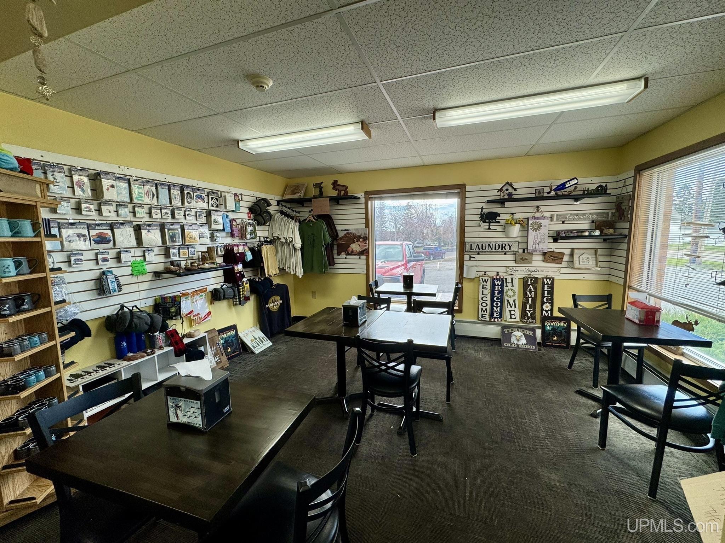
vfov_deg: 85.7
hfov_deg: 102.1
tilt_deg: -8.4
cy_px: 272
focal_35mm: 14
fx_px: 293
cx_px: 362
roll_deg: +0.5
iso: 50
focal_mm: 2.22
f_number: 2.2
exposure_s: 1/120
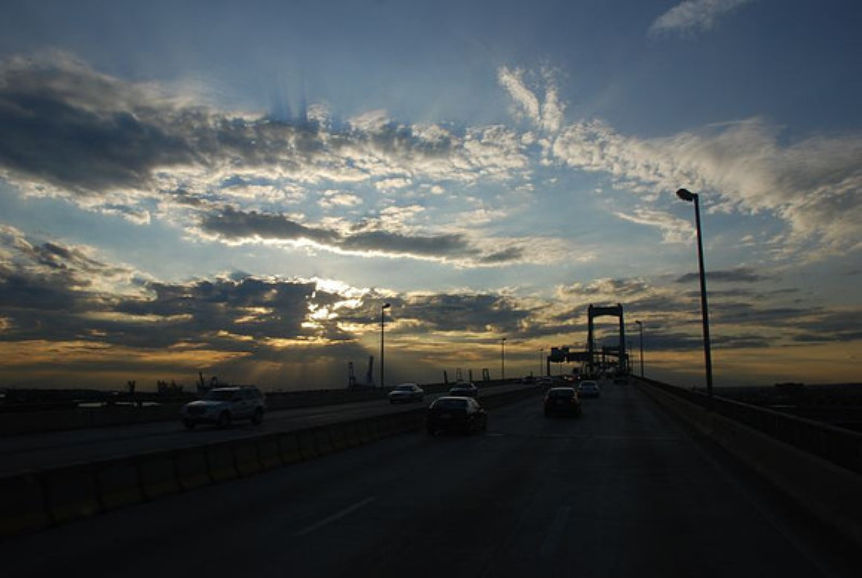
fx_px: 648
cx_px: 431
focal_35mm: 27
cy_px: 289
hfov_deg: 67.3
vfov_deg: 48.1
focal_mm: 18
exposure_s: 1/250
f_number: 10
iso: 110
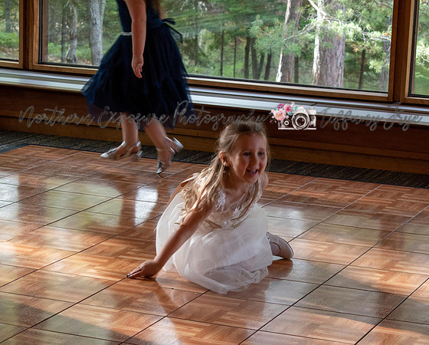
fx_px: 1503
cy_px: 219
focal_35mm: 118
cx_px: 225
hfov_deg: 16.2
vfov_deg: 13.1
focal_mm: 55
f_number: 5.6
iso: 400
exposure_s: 1/80
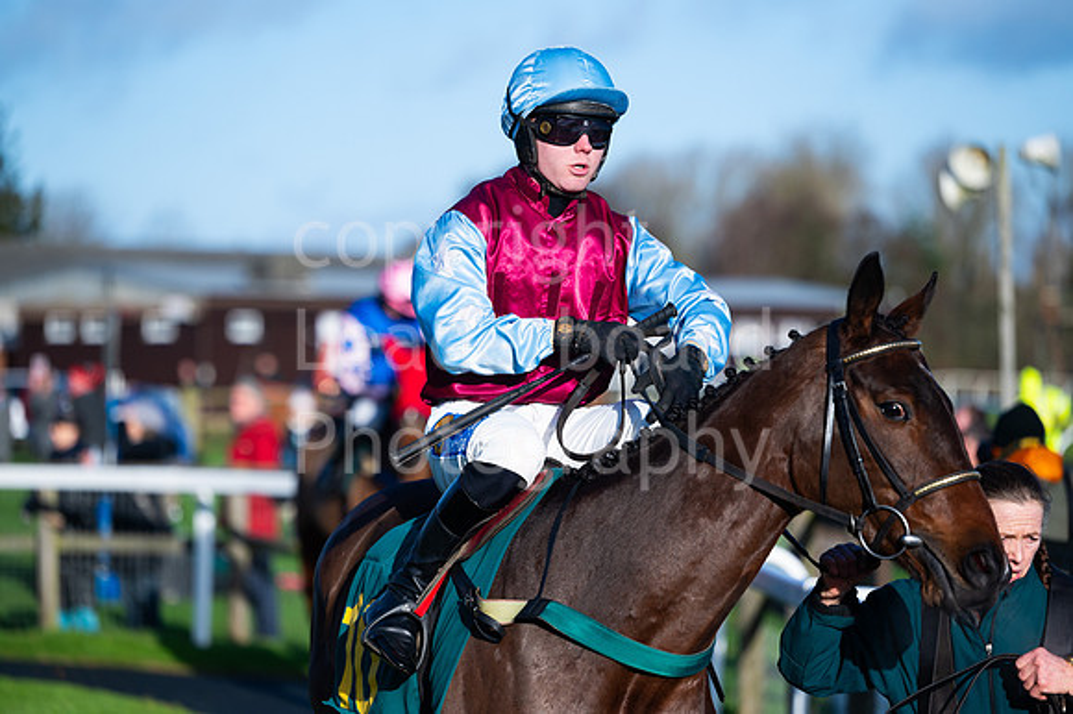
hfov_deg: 13.7
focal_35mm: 150
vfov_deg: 9.1
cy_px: 357
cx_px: 536
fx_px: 4468
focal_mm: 150
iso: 320
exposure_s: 1/8000
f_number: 3.2
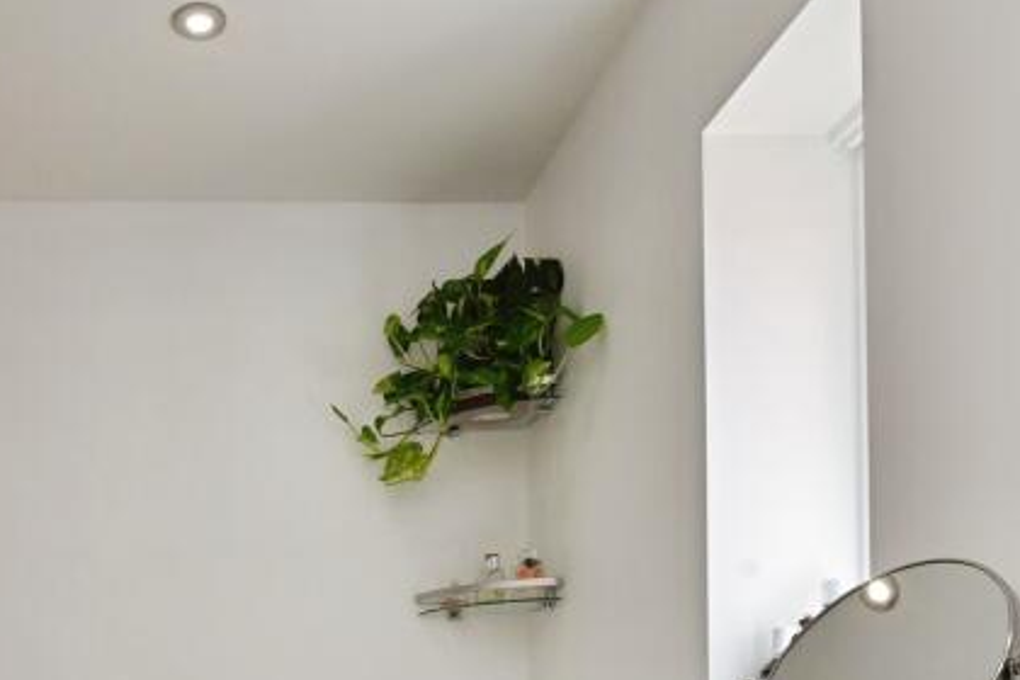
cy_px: 766
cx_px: 206
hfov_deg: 46.9
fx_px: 1105
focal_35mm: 39
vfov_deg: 30.3
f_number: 7.1
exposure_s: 1/50
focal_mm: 16
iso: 400
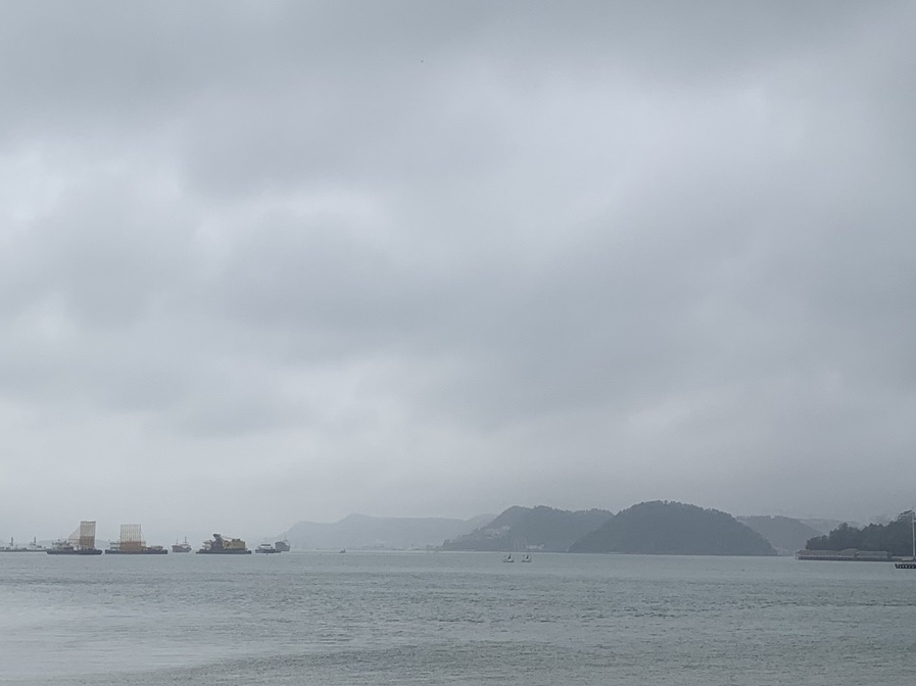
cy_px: 349
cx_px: 381
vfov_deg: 25.2
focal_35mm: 58
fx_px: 1534
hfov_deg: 33.2
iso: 25
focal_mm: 4.25
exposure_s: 1/4274
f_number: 1.8
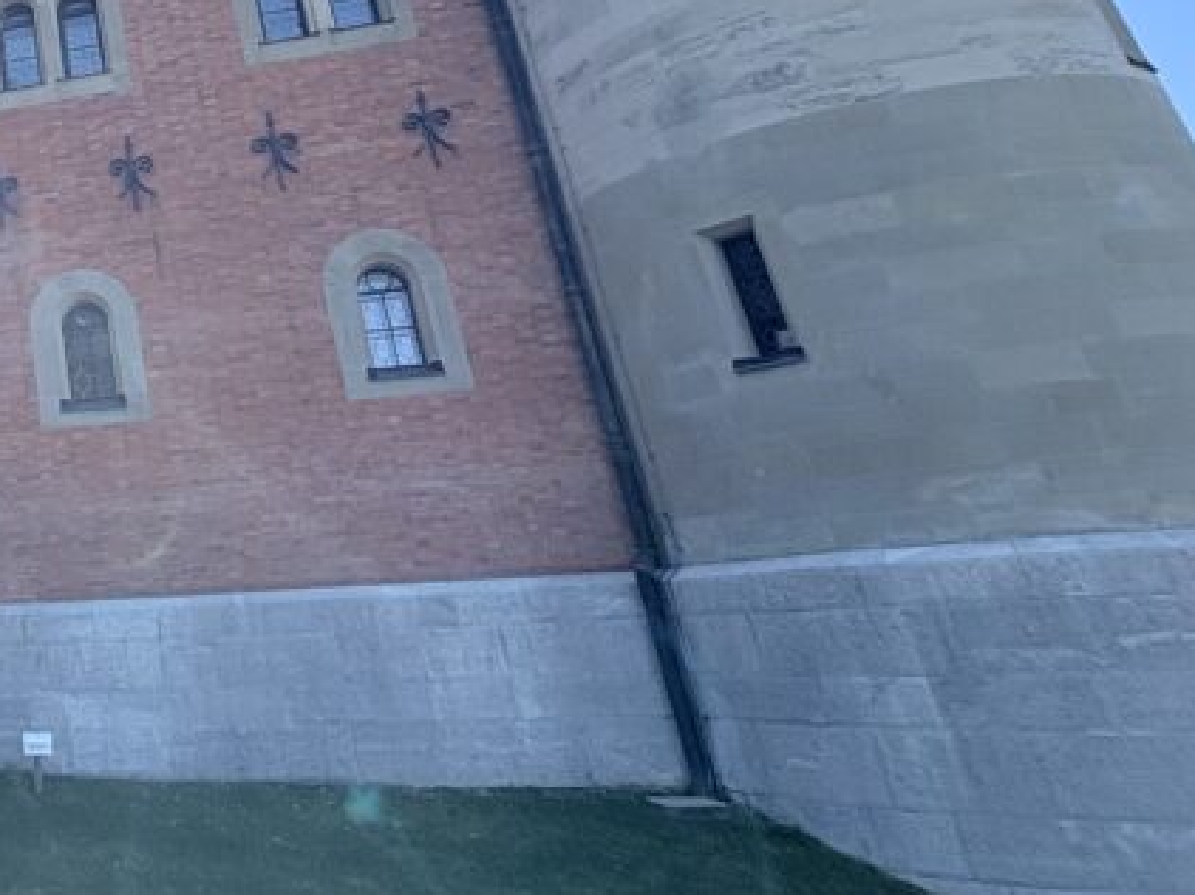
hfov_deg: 41.2
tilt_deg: +23.2
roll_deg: +1.8
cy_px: 173
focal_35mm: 34
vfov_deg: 40.0
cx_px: -164
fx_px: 1173
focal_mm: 2.22
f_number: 2.2
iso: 64
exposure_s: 1/749
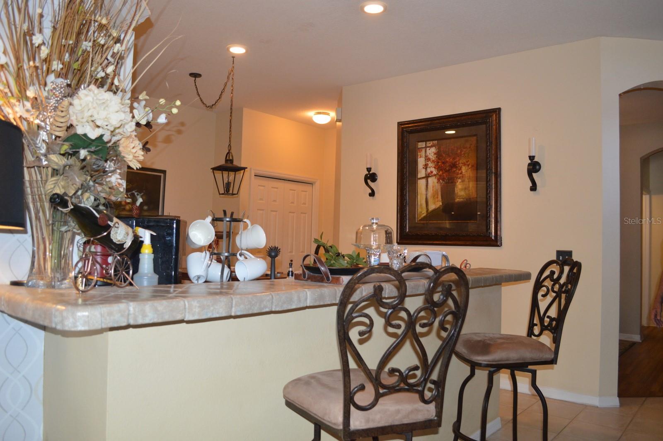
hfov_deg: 67.4
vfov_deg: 47.9
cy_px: 220
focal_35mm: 27
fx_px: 497
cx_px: 332
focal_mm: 18
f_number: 3.5
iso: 640
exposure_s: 1/60
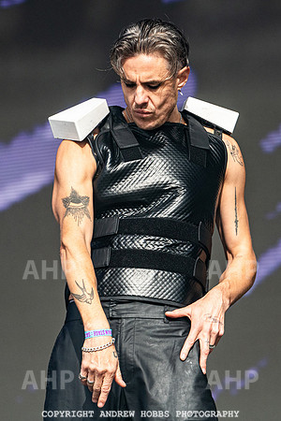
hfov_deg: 3.8
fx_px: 4279
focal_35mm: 365
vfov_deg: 5.6
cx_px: 150
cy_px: 136
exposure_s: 1/6400
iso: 250
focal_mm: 180
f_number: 4.5
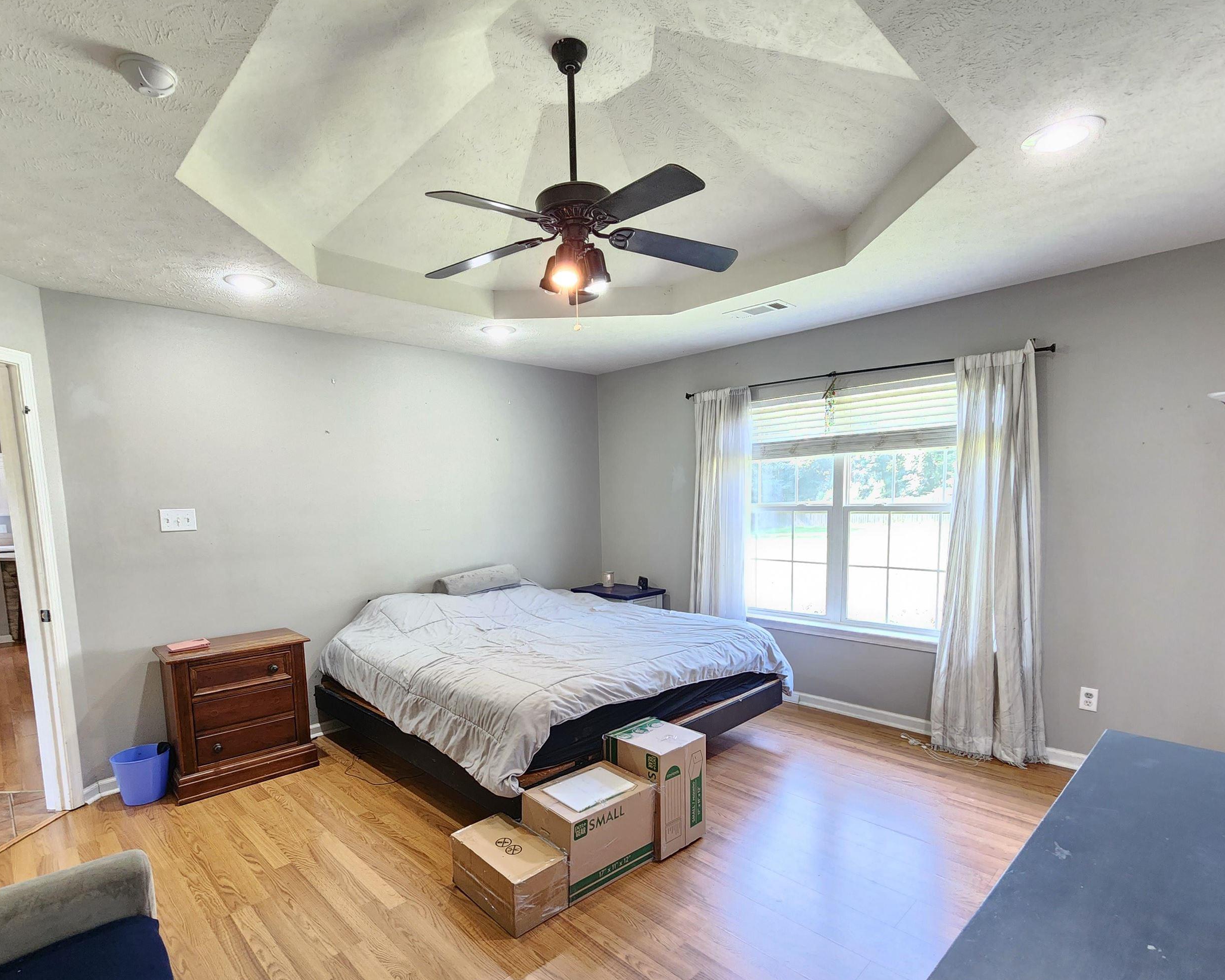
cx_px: 578
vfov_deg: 79.8
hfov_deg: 93.0
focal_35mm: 16
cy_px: 566
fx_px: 580
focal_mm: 2.2
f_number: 2.2
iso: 320
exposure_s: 1/30
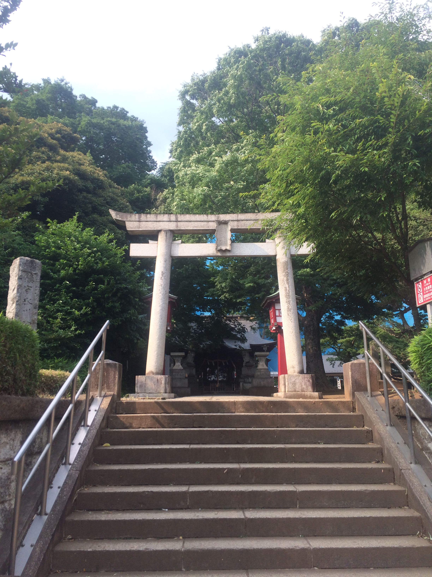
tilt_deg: +12.6
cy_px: 288
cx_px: 216
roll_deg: +1.6
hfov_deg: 48.2
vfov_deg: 61.7
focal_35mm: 29
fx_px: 483
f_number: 2.2
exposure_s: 1/631
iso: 32
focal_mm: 4.15
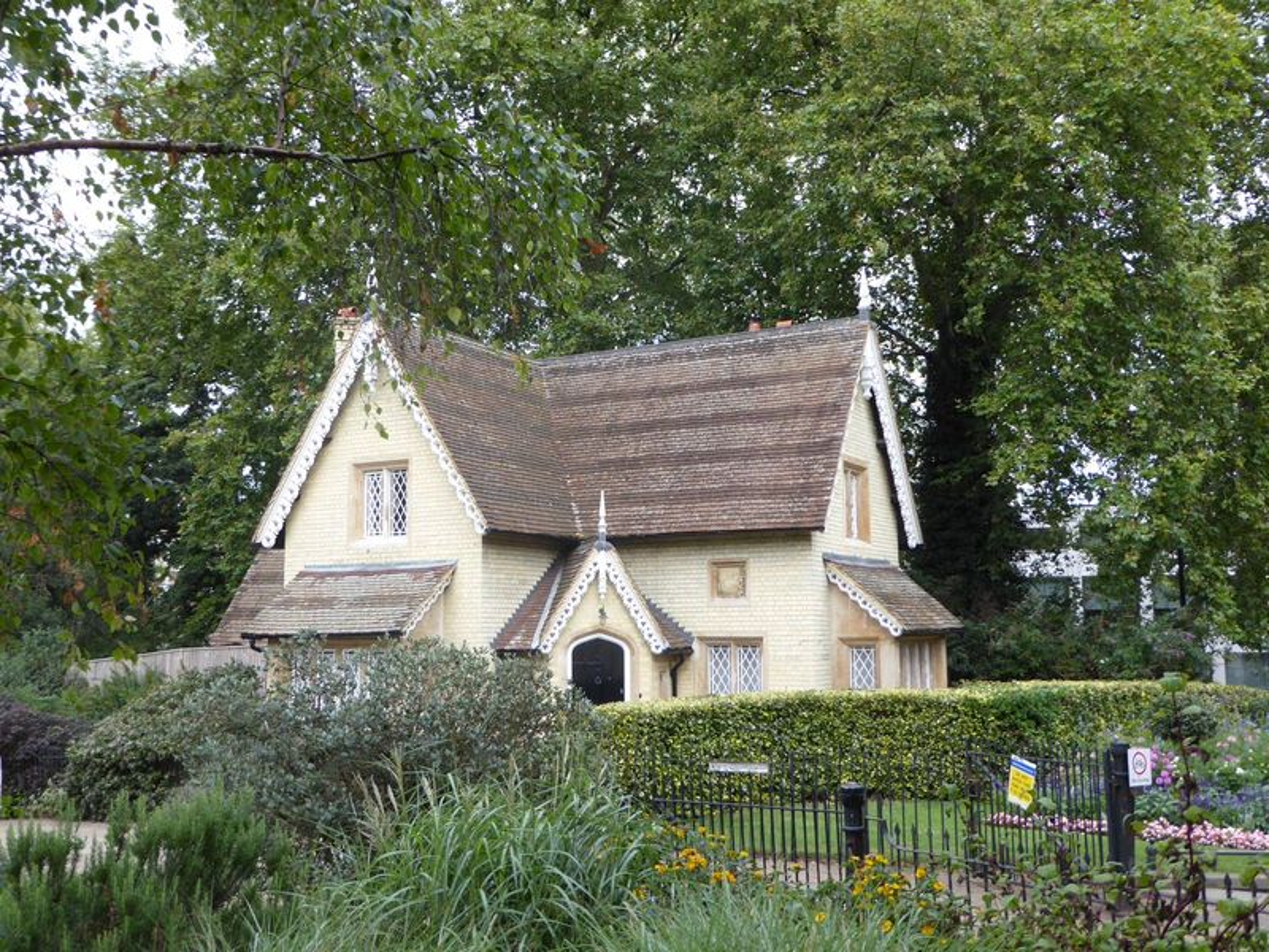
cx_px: 634
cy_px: 476
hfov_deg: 51.4
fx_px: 1320
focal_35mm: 36
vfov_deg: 39.7
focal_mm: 6.3
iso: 100
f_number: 3.7
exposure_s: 1/60
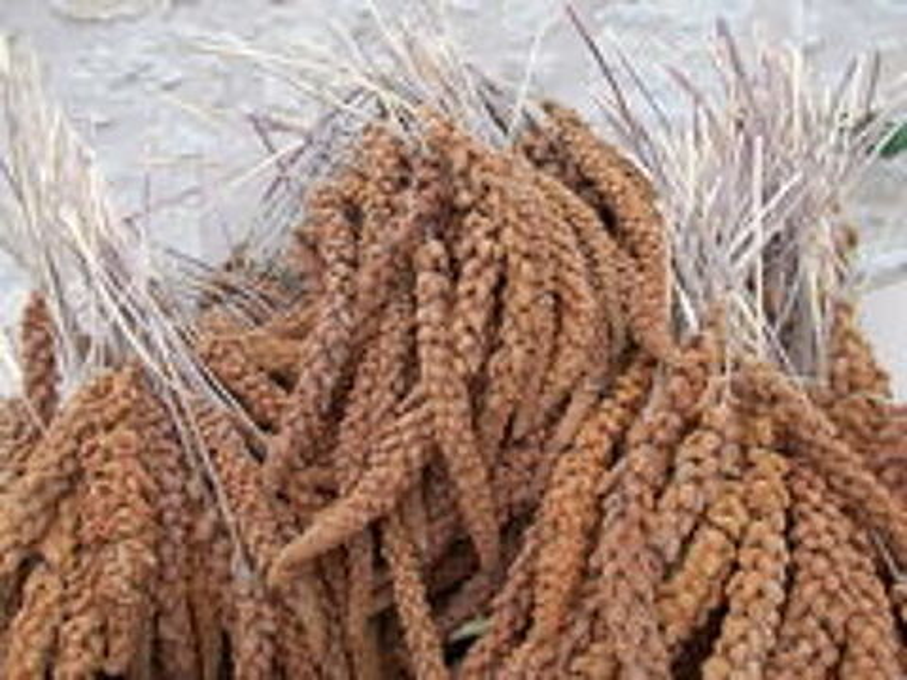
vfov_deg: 53.1
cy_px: 340
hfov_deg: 67.3
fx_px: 681
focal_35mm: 26
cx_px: 454
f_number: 3.2
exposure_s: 1/60
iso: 80
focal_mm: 4.6
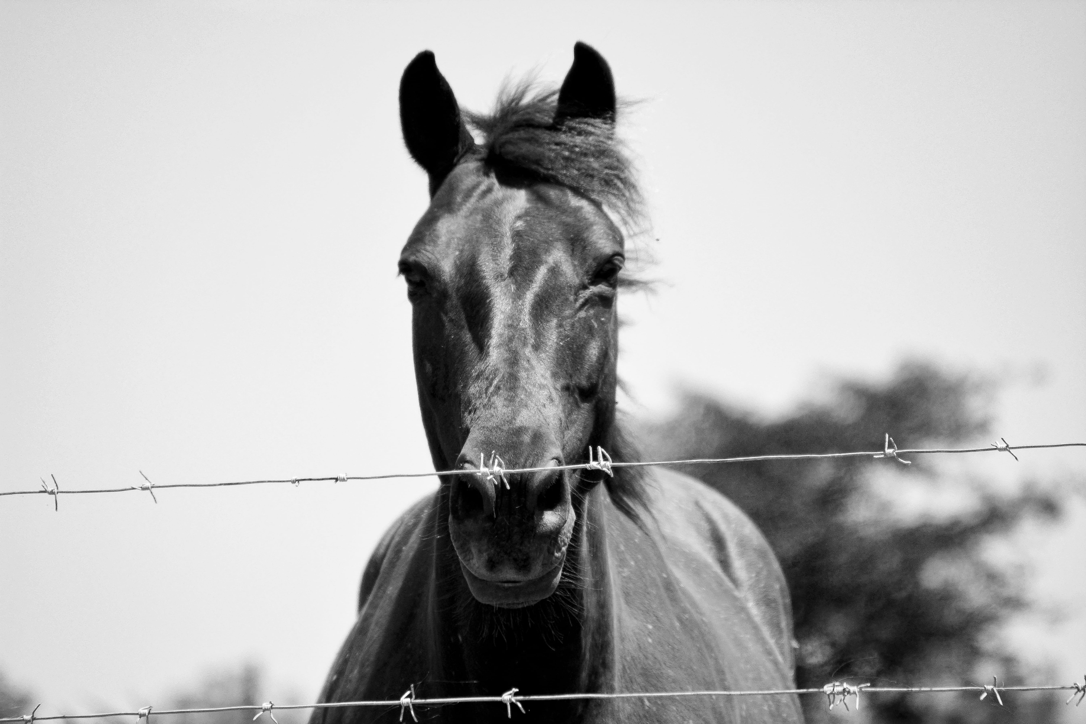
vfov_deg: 4.6
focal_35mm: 300
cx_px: 543
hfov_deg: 6.9
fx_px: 9049
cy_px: 362
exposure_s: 1/1600
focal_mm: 200
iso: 400
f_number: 5.6
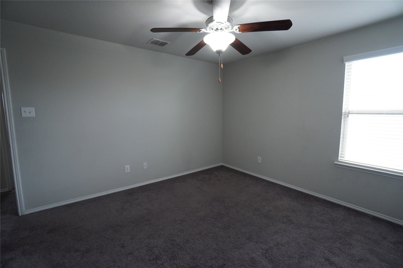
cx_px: 202
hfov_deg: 100.4
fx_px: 168
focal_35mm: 15
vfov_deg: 77.3
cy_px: 134
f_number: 4
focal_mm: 10
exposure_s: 1/60
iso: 800
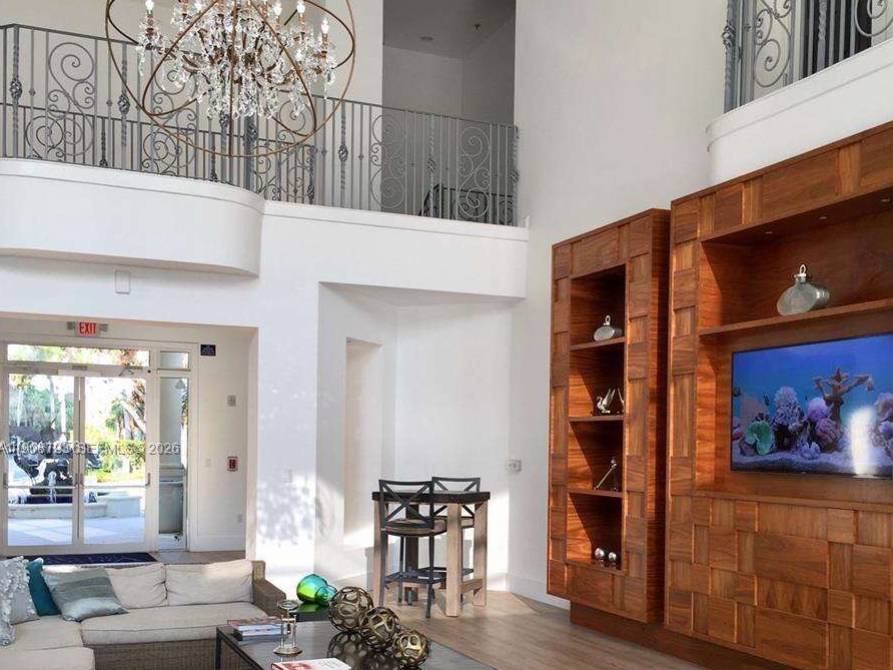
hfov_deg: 47.9
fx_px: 1006
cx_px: 444
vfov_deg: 36.4
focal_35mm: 39
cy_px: 450
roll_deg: -0.3
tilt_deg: -0.9
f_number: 2.2
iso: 32
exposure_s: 1/166
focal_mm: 4.15
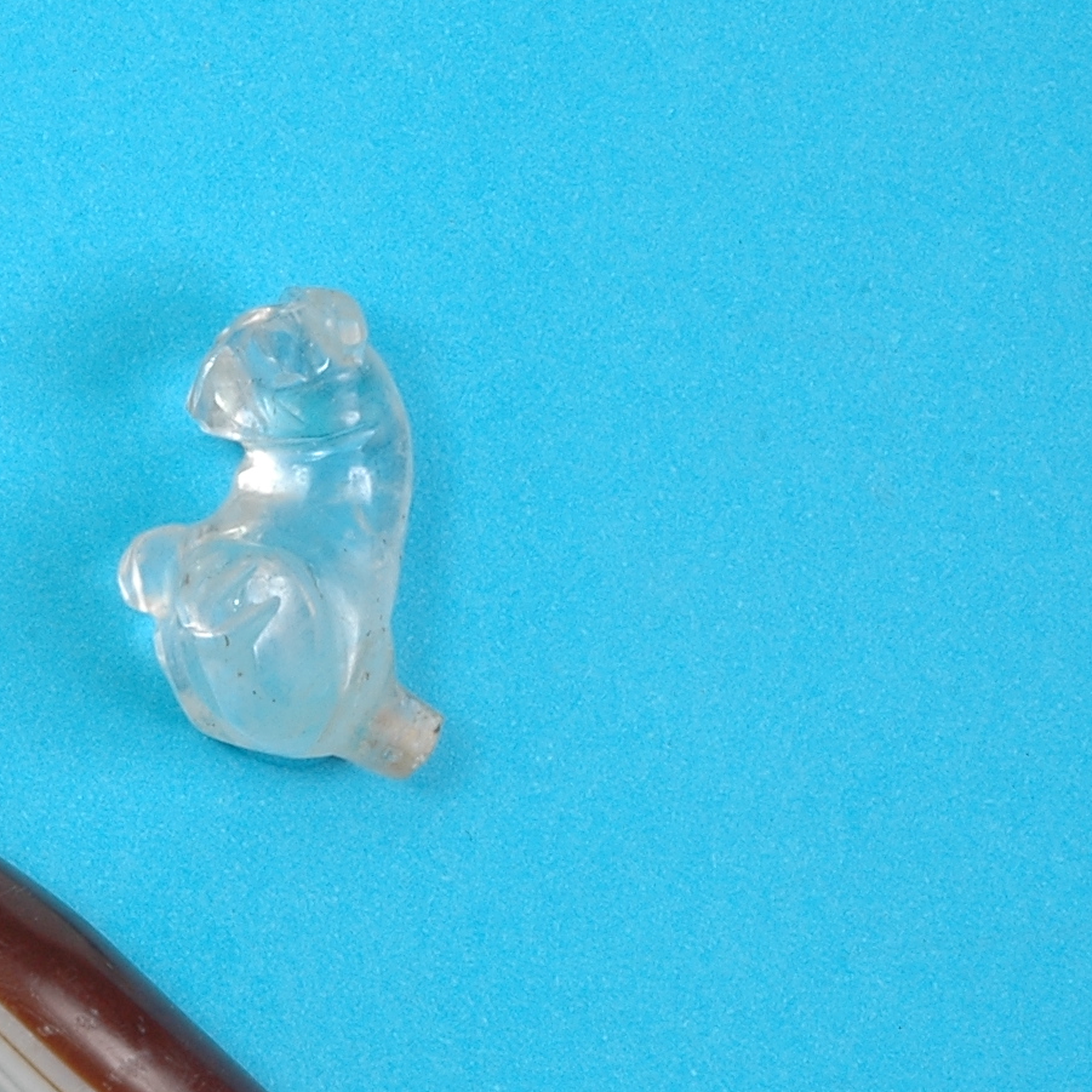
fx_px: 7888
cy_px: 629
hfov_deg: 7.8
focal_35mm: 221
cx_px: -350
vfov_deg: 7.9
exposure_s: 1/10
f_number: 29
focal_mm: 52
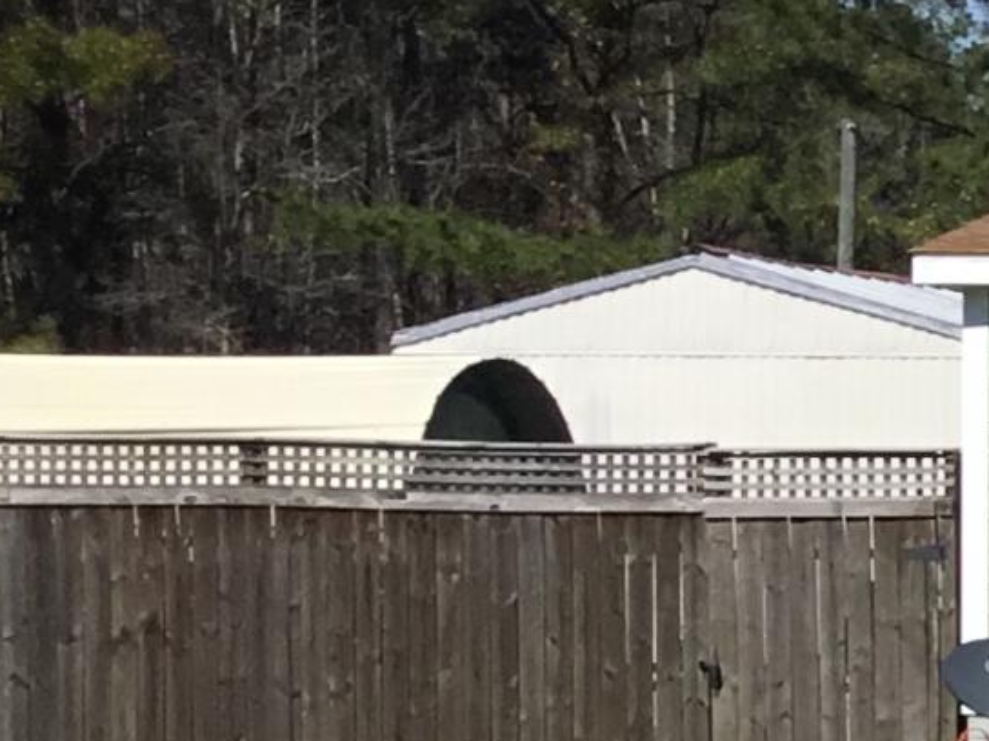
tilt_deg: -1.4
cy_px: 705
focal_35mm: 171
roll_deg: -1.1
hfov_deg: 9.6
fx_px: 4886
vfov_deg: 8.6
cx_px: 2705
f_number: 2.4
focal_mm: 3.3
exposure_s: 1/2146
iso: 25
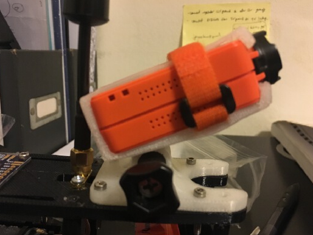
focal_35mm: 30
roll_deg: -0.4
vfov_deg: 46.8
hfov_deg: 59.9
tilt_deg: -13.0
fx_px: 271
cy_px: 119
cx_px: 159
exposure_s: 1/17
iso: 200
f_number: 2.2
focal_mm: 4.15
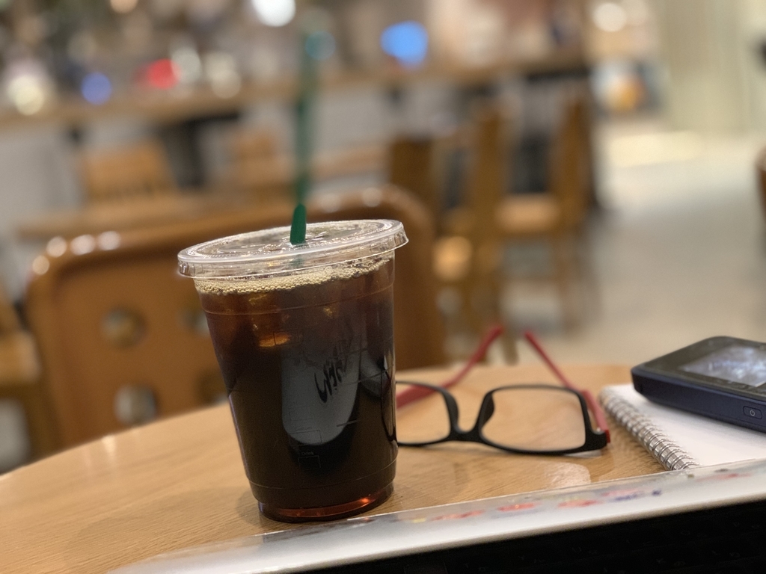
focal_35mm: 52
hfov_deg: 36.8
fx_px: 1151
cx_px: 383
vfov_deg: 28.0
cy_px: 287
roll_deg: +7.8
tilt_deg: -8.5
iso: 400
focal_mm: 6
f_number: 2.4
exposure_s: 1/60
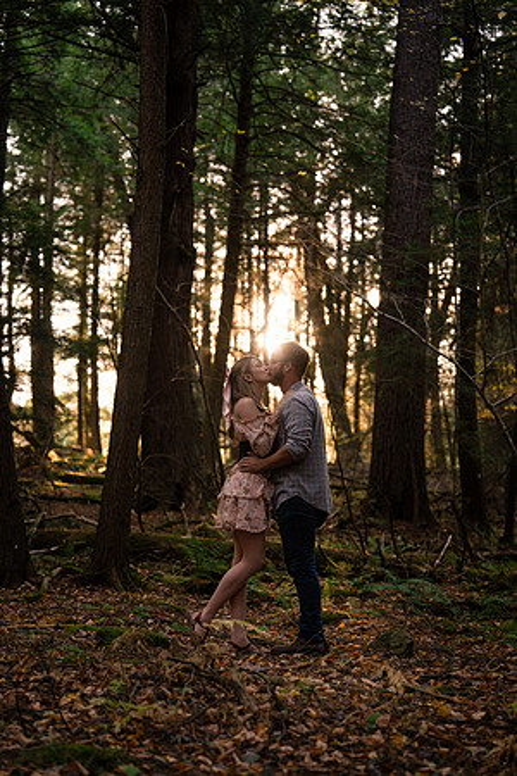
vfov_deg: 28.8
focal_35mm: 70
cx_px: 258
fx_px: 1508
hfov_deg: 19.5
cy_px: 388
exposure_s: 1/640
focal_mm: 70
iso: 1000
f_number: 2.8
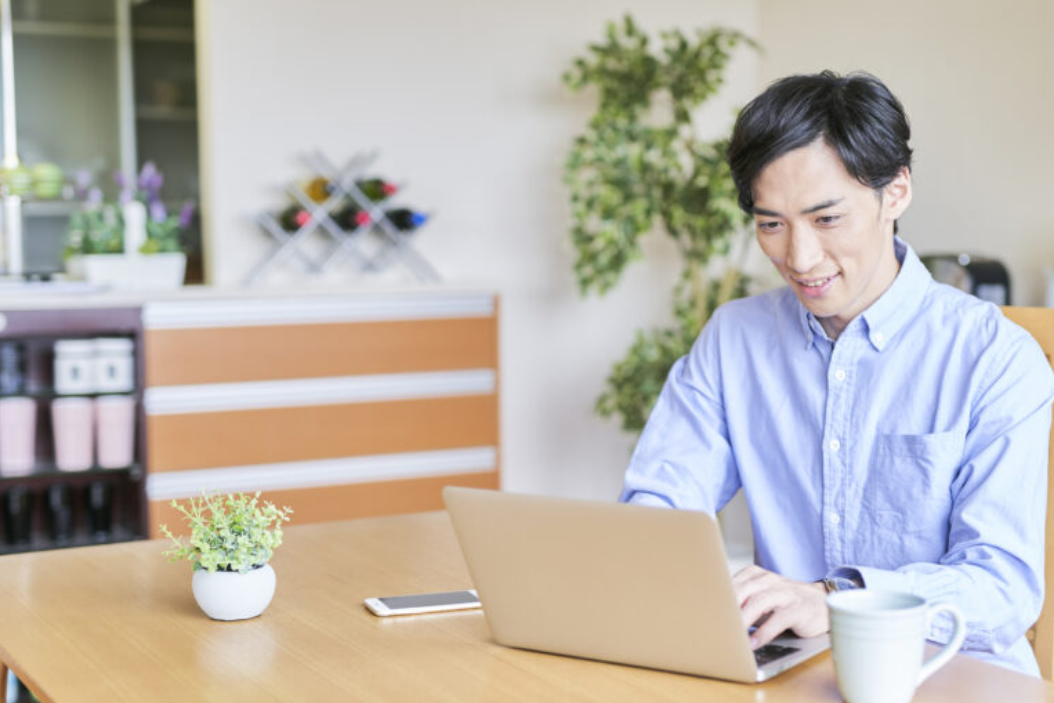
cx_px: 597
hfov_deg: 35.0
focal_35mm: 57
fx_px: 1669
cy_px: 356
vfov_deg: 23.8
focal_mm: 50
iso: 200
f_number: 2
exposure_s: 1/80
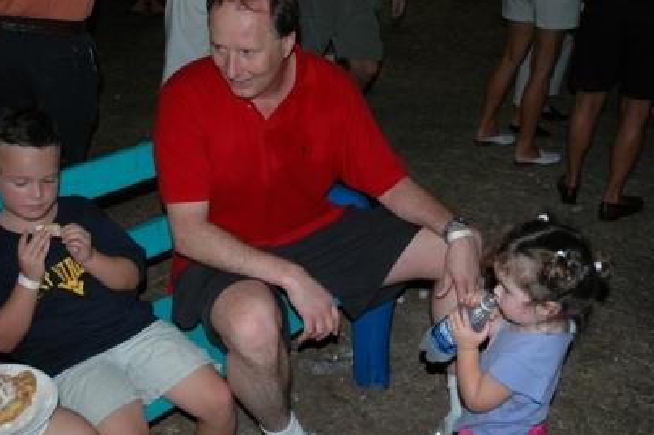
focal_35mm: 42
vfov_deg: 32.2
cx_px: 343
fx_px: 755
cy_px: 205
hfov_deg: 46.8
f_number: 3.8
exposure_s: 1/60
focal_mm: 25
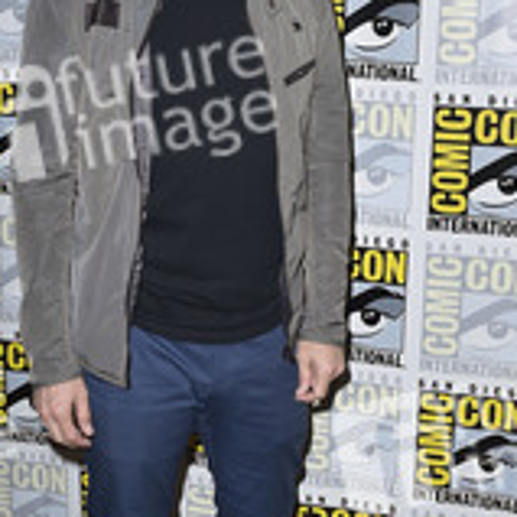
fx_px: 1048
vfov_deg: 27.7
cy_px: 276
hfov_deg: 27.7
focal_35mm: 62
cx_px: 206
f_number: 6.3
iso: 320
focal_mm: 29
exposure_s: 1/250
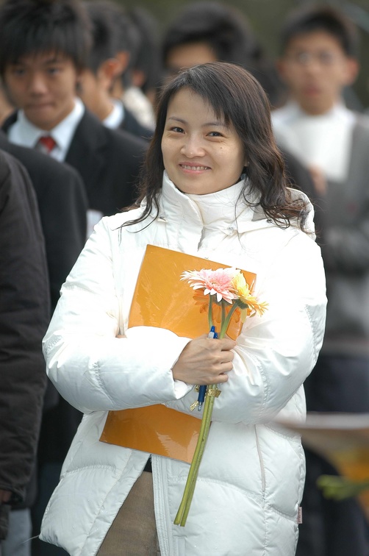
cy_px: 278
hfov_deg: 5.2
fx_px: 4047
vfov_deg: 7.9
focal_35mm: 262
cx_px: 184
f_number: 2.8
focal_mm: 175
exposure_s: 1/125
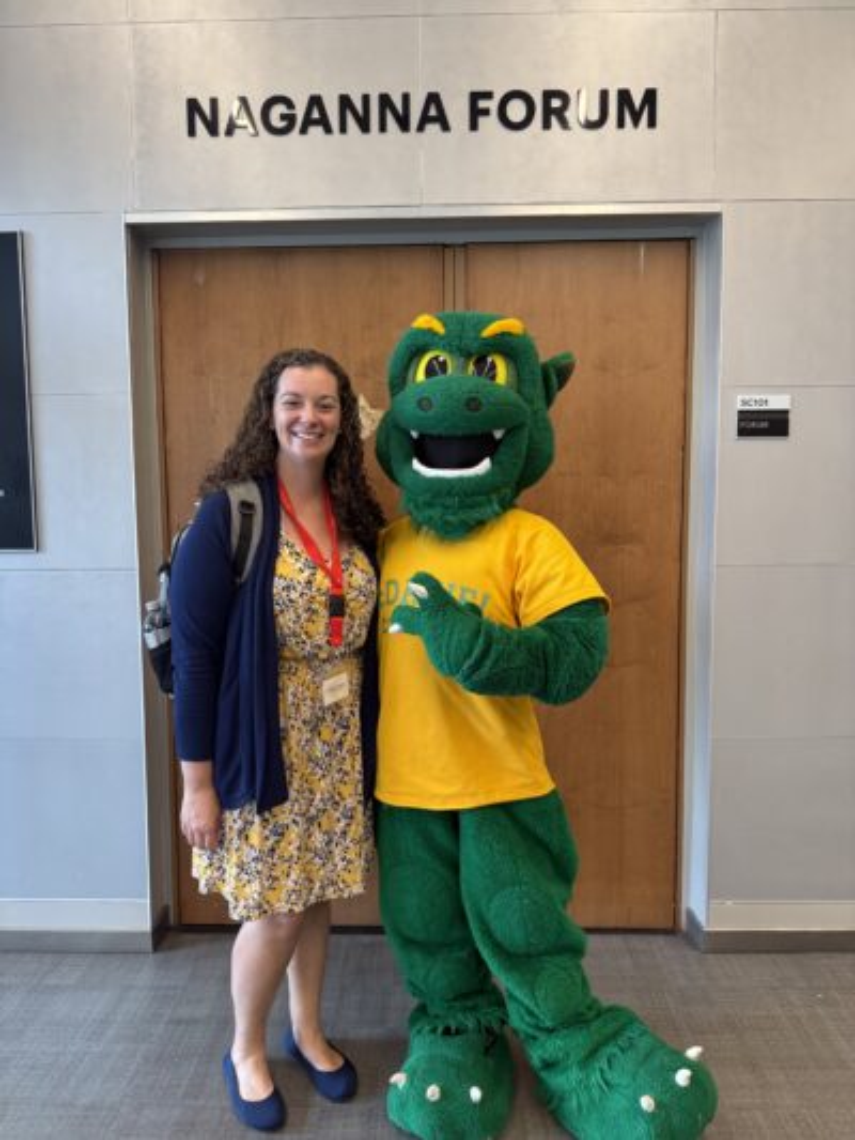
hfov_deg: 56.8
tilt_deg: -4.7
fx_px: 790
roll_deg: +0.0
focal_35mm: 24
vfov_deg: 71.6
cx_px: 428
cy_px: 570
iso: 160
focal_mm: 6.76
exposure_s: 1/120
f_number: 1.78
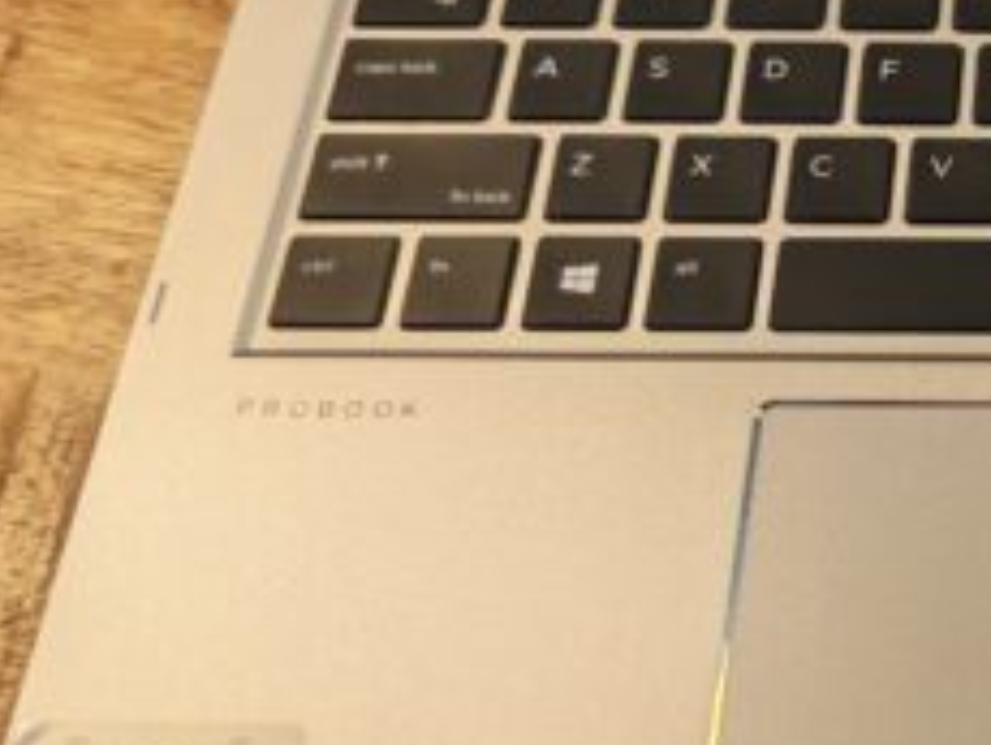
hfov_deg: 27.5
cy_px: 293
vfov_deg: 24.4
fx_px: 1719
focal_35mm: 60
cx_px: 1245
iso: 50
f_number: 1.6
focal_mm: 6.55
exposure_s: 1/100
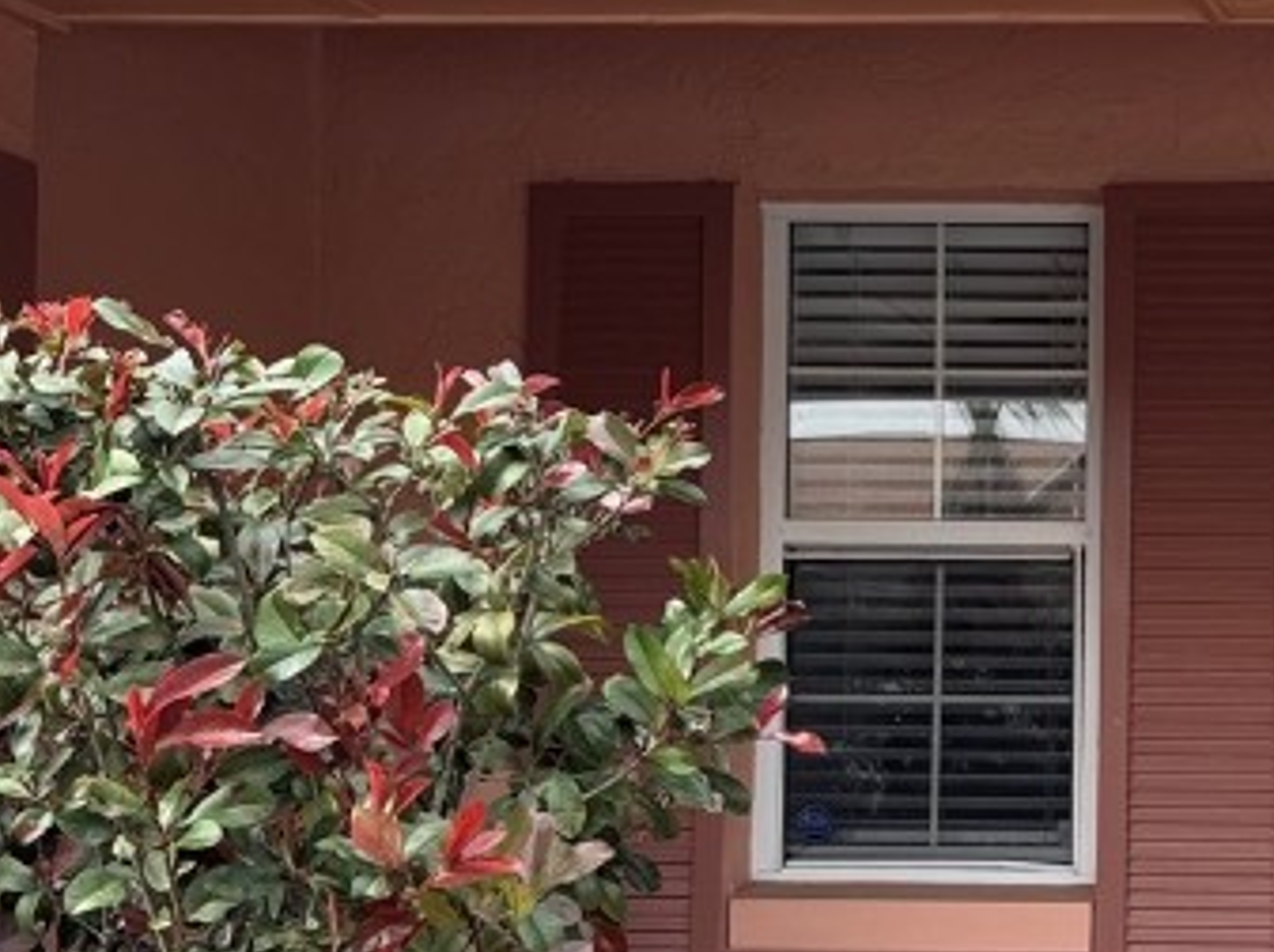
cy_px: 729
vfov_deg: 20.0
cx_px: 1512
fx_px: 2684
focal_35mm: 73
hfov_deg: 24.3
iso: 80
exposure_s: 1/651
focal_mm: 6.76
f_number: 1.78
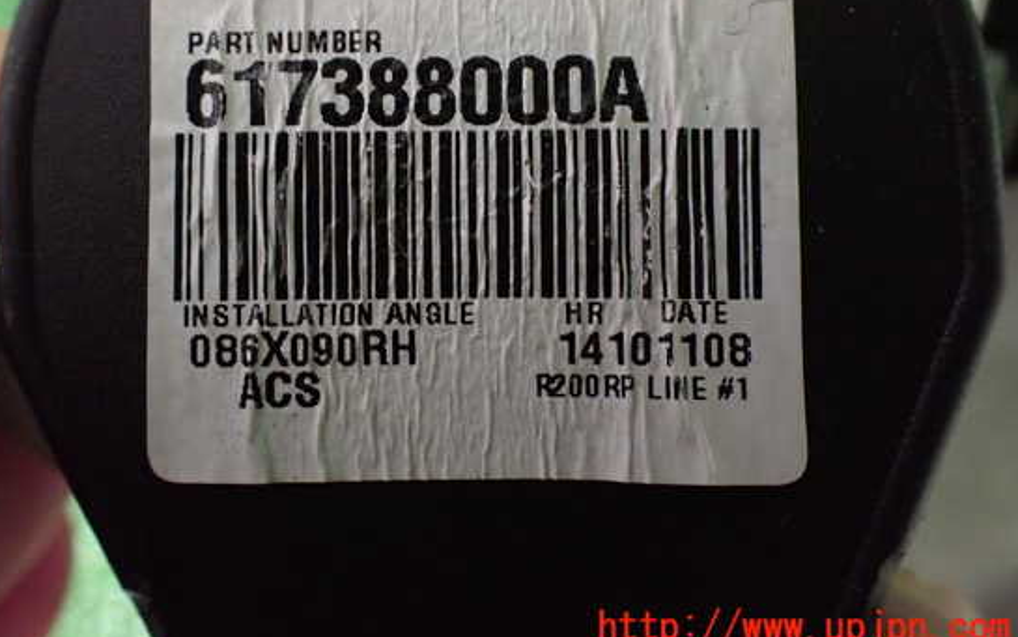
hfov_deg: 55.2
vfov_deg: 36.1
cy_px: 232
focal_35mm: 35
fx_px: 971
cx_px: 460
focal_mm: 5.4
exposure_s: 1/30
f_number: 2.3
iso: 1250
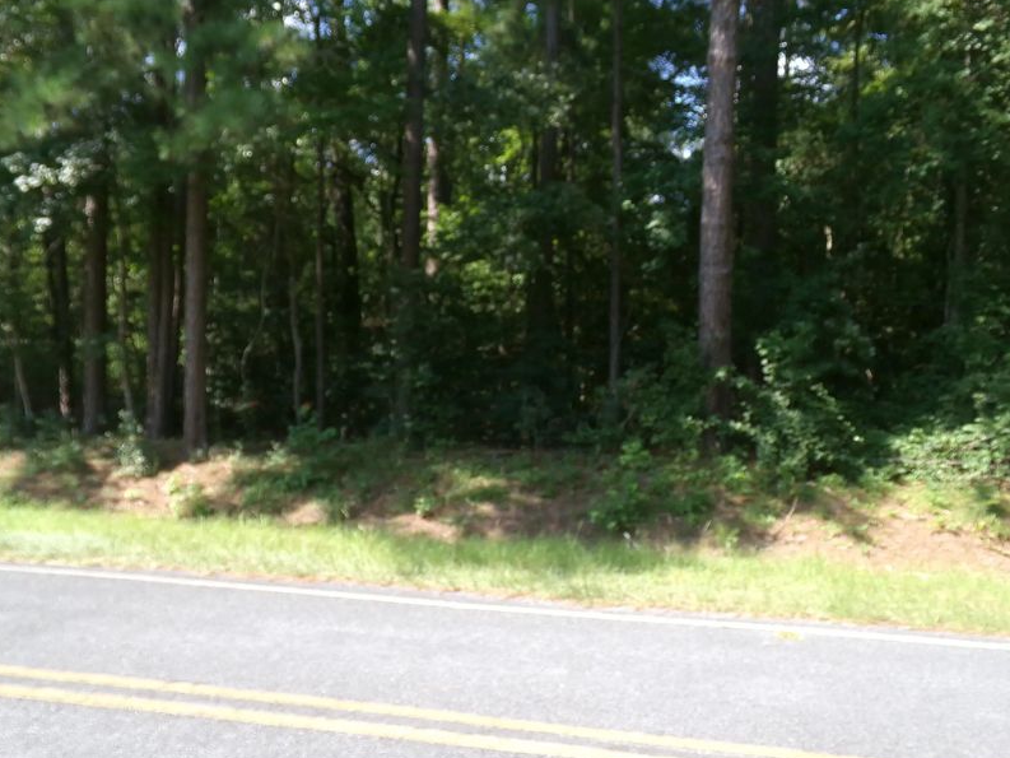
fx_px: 905
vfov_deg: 45.5
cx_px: 521
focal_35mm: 31
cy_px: 387
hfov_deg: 58.3
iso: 100
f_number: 3.7
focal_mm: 4.3
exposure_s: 1/210
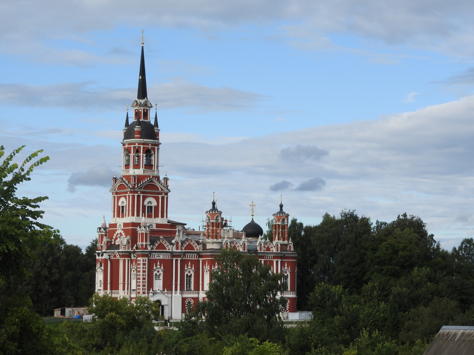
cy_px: 178
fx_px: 1712
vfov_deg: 11.9
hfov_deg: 15.8
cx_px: 237
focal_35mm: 125
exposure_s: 1/640
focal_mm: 22.4
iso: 100
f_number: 5
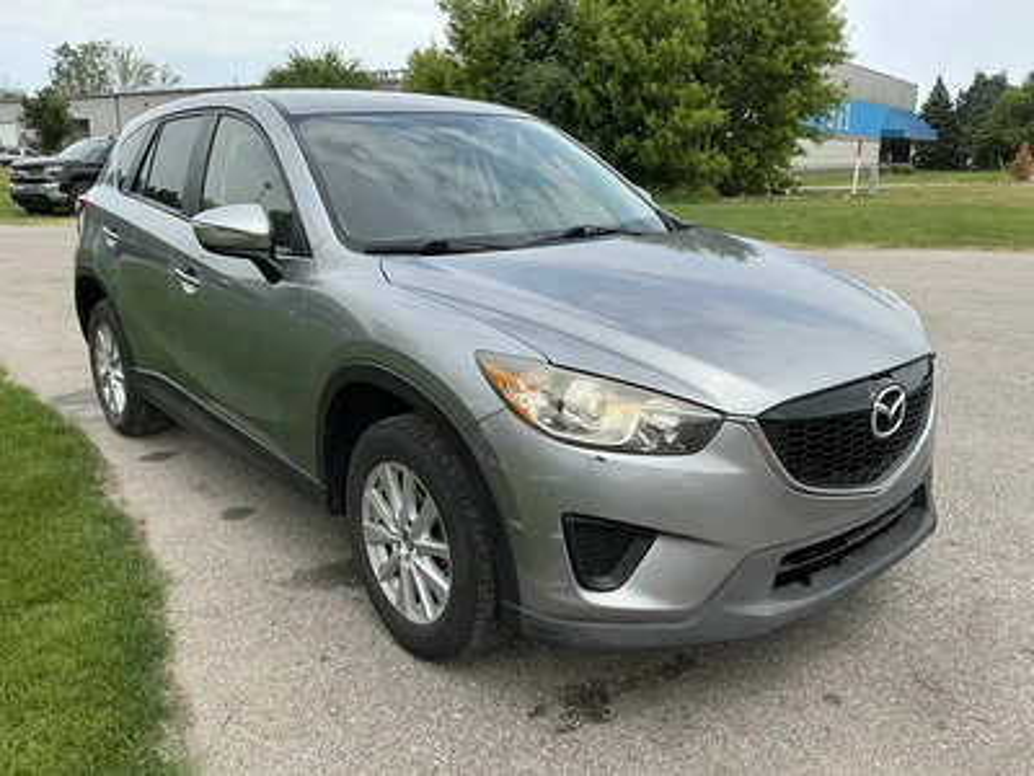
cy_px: 388
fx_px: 836
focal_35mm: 28
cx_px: 517
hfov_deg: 63.4
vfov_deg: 49.7
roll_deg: +0.6
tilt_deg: -14.9
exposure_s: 1/1121
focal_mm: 3
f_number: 1.8
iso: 25
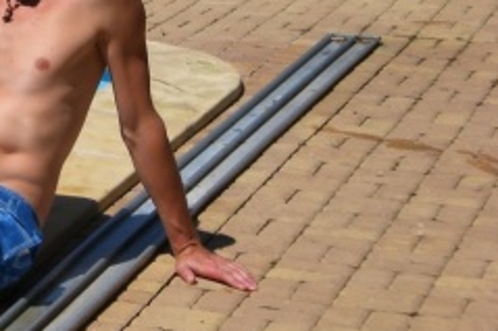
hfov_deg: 10.1
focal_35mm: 201
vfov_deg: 6.8
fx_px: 2778
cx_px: -33
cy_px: 77
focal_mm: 14.49
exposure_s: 1/400
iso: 50
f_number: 7.1
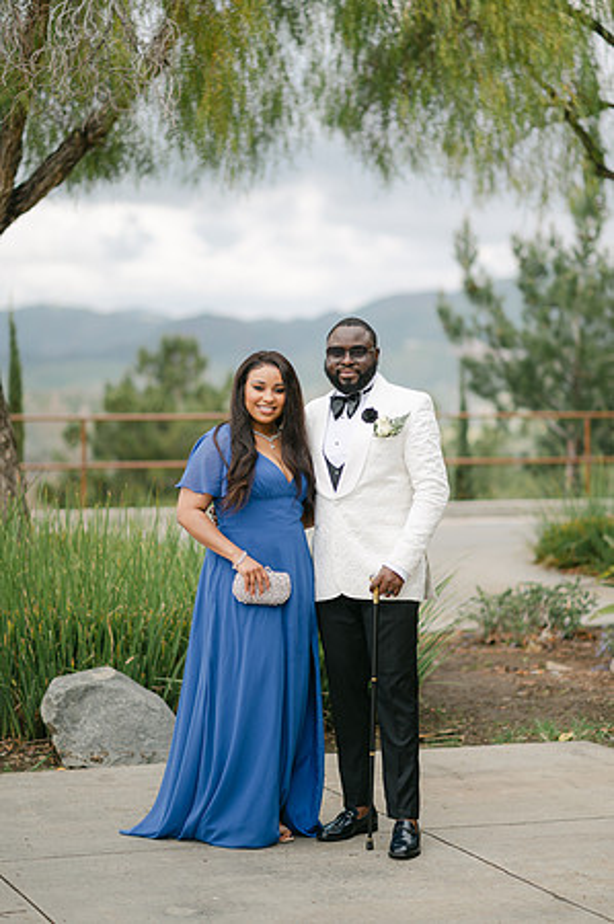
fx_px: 2179
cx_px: 307
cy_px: 462
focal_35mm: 85
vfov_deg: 23.9
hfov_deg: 16.0
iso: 100
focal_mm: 85
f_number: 2
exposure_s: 1/4000
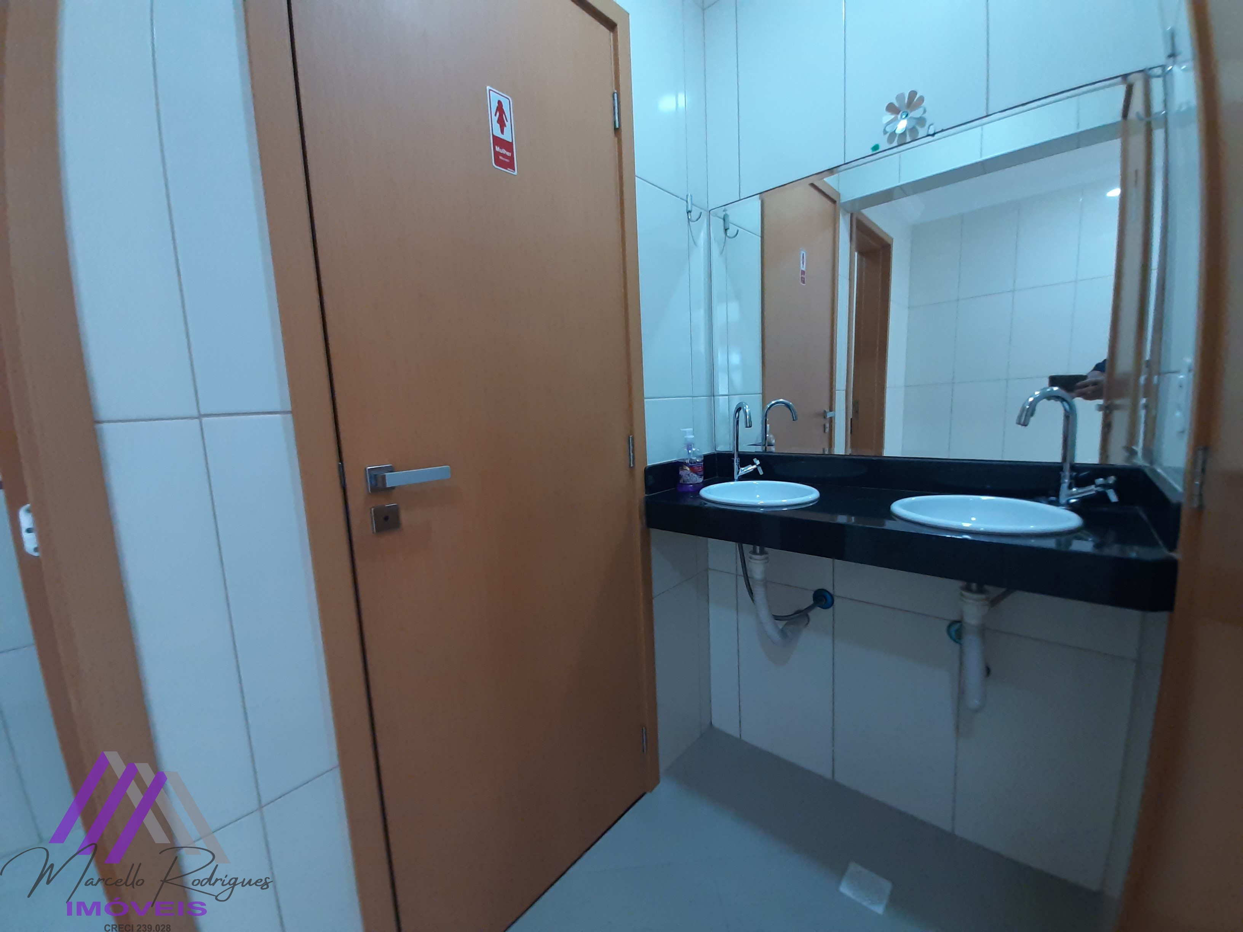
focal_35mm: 13
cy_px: 466
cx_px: 622
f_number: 2.2
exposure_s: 1/40
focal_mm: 1.42
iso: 200
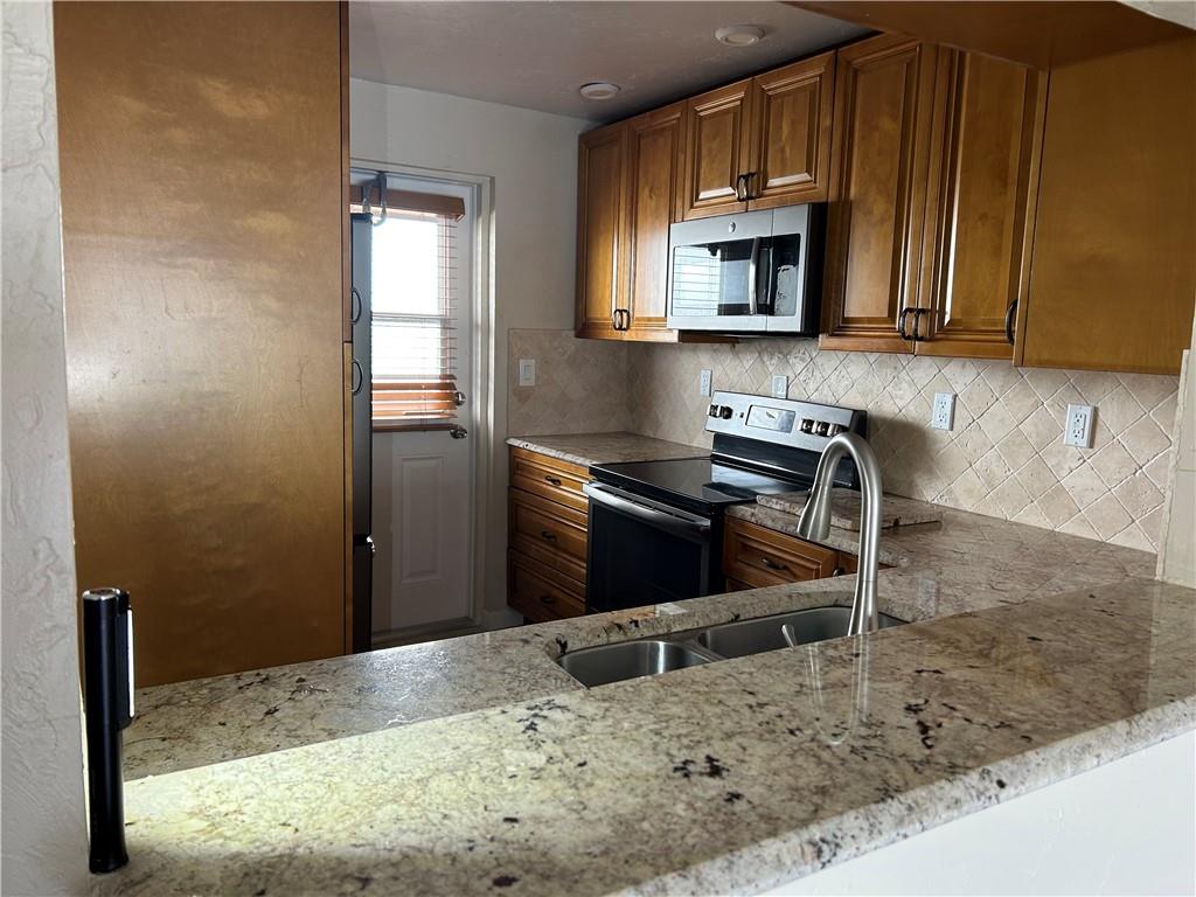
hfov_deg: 67.3
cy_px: 448
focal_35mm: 26
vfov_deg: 53.1
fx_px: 898
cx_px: 598
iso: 100
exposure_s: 1/42
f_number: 1.5
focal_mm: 5.7
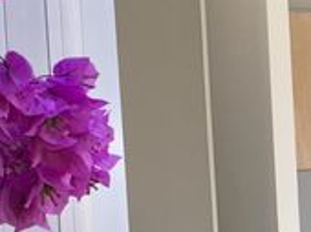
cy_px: 243
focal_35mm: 171
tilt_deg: -0.8
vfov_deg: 8.6
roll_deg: +2.2
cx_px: 607
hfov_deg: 10.7
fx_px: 1534
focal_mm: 4.15
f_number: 2.2
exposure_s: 1/107
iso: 25
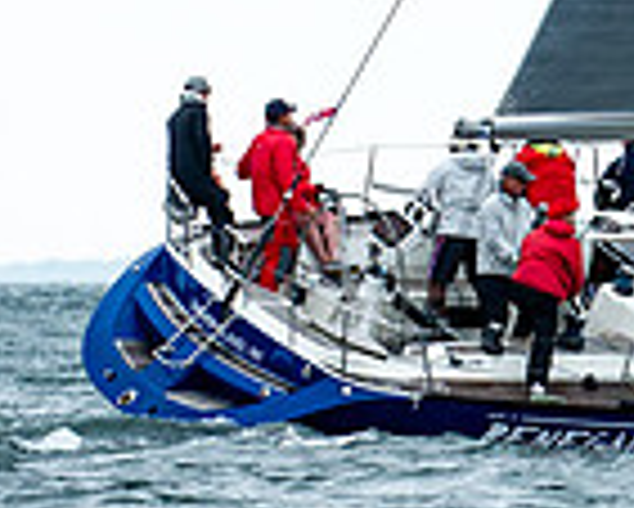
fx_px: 14853
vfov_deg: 2.0
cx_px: 827
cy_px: -328
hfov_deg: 2.4
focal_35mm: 791
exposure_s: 1/1250
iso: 500
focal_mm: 200
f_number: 5
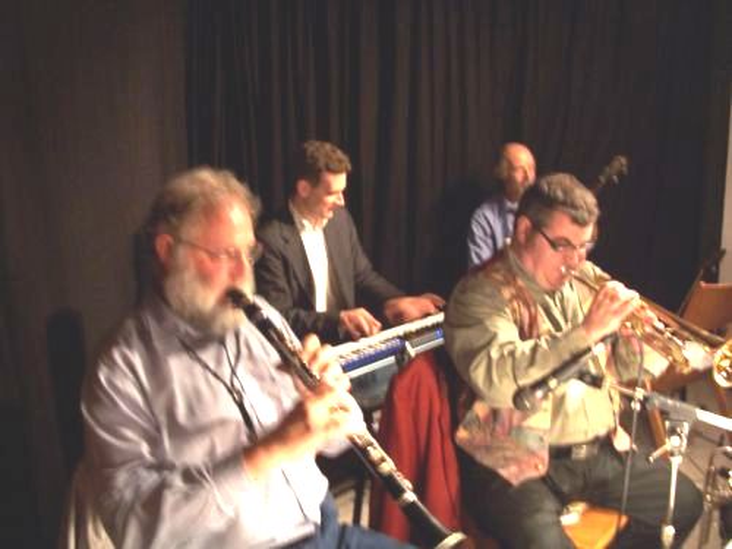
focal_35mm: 35
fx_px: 740
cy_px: 274
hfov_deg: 52.6
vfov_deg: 40.7
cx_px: 366
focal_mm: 6
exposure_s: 1/8
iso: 140
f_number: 2.8
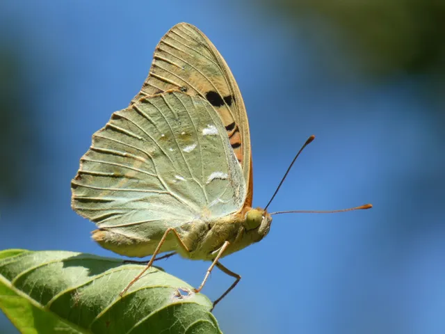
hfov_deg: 3.0
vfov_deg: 2.3
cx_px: 222
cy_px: 167
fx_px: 8497
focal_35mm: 661
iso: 80
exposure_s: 1/160
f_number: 5.6
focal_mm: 118.5
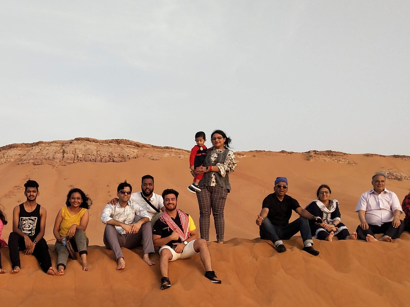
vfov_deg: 25.3
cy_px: 243
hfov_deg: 33.1
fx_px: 675
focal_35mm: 57
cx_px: 103
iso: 50
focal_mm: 3.95
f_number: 1.8
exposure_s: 1/528
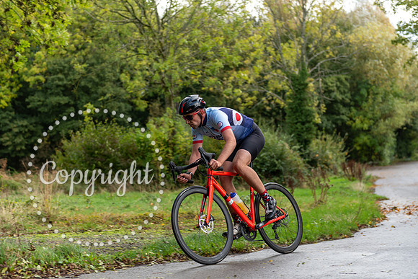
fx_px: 766
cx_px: 209
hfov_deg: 30.5
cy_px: 140
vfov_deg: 20.6
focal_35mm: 66
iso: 200
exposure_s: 1/500
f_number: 3.2
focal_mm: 66
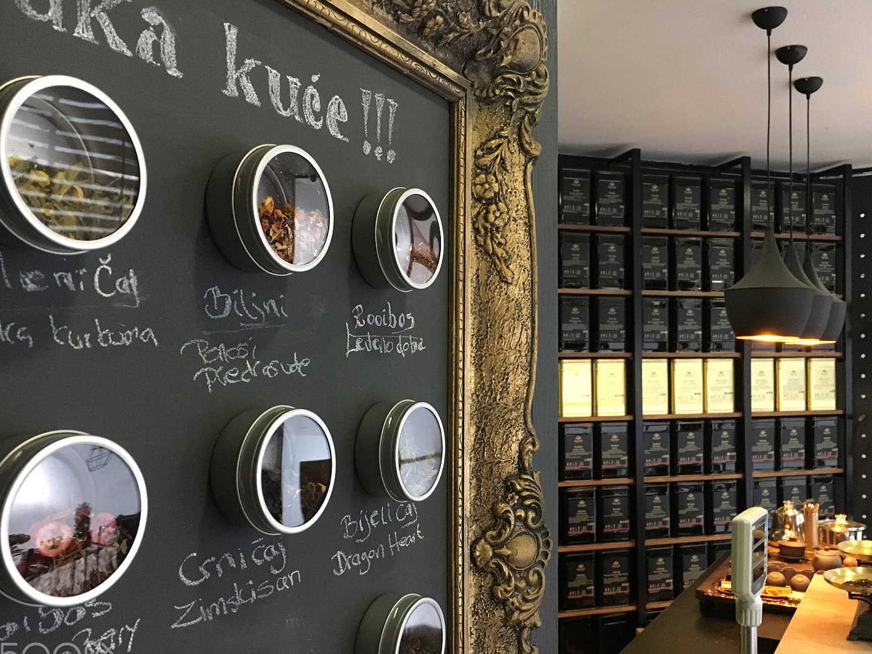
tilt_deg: +0.4
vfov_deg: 42.9
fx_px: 831
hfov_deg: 55.3
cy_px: 366
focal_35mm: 33
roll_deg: +0.9
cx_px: 458
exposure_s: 1/17
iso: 200
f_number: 2.2
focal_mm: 4.15
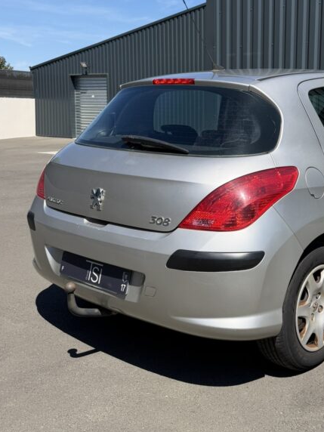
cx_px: 261
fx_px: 537
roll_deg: -0.1
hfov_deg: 32.6
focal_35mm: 43
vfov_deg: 43.7
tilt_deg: -6.6
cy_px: 175
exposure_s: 1/3953
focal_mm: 6.76
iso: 80
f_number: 1.78
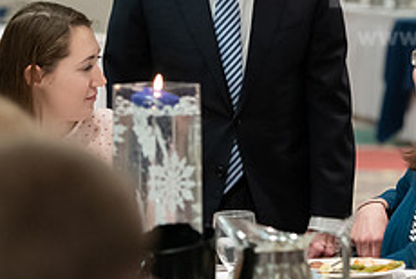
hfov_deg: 8.0
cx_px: 275
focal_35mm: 257
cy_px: 75
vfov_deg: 5.4
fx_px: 2974
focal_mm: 102
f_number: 3.5
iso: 3200
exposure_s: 1/200
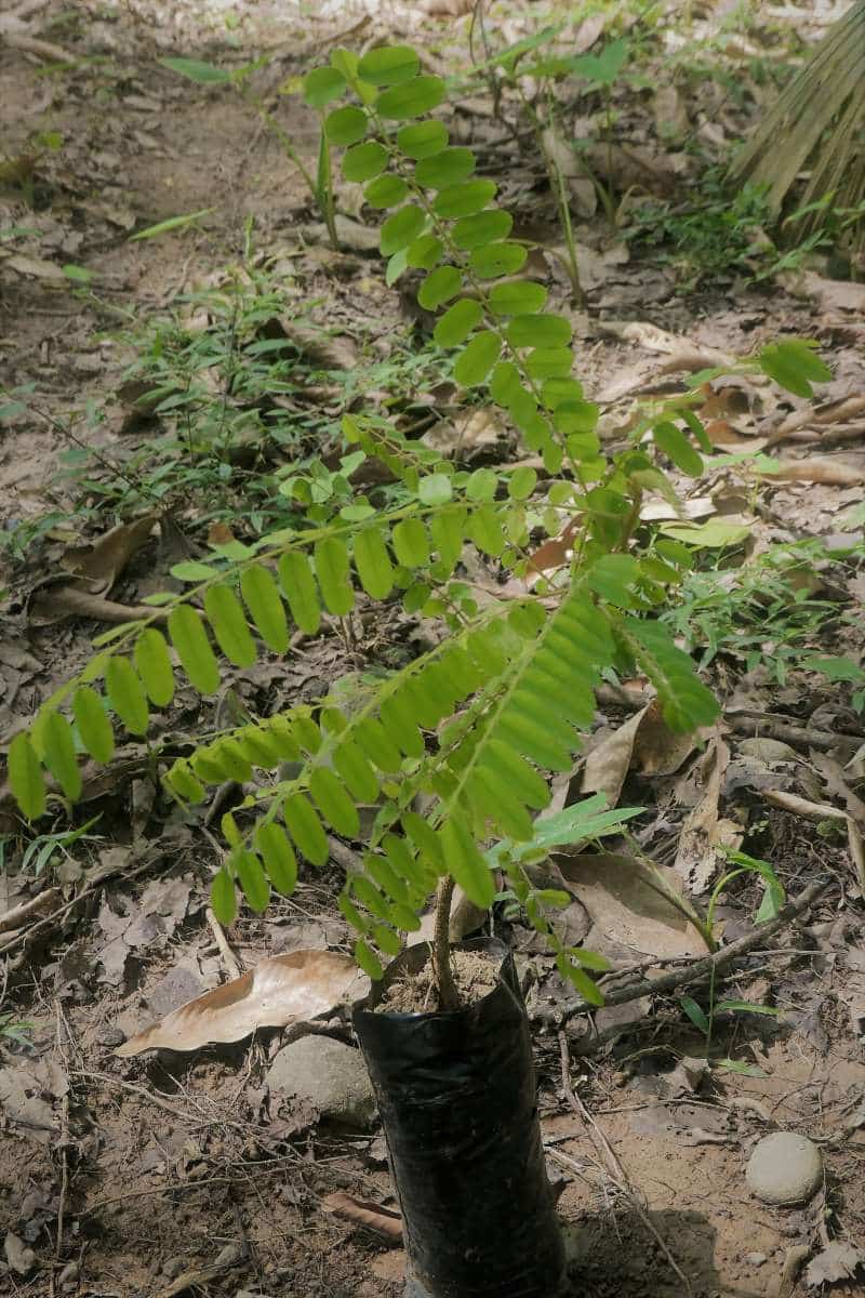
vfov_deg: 48.5
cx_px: 432
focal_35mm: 40
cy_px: 649
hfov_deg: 33.4
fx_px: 1442
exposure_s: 1/80
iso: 320
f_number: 3.9
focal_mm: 14.7
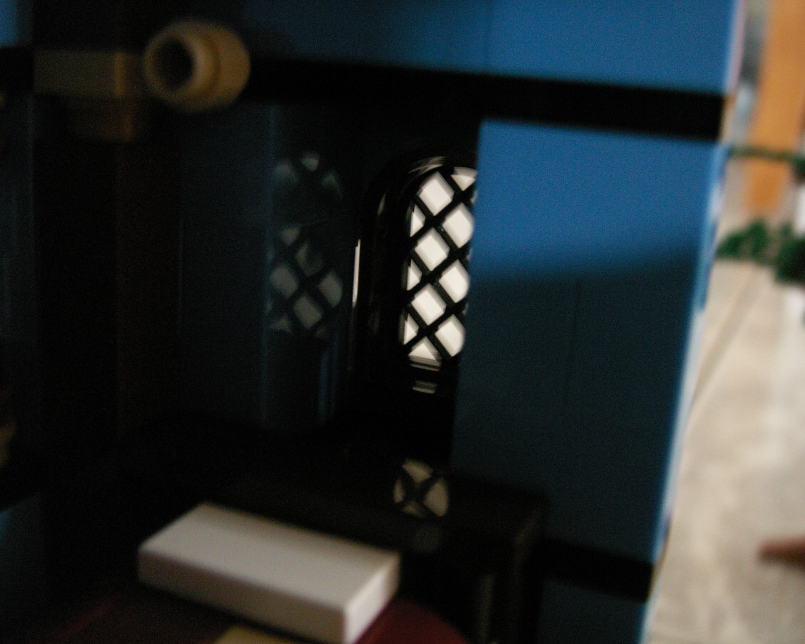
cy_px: 318
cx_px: 407
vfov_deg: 38.2
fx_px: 929
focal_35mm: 39
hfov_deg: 46.9
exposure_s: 1
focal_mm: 7.7
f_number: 3.5
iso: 160
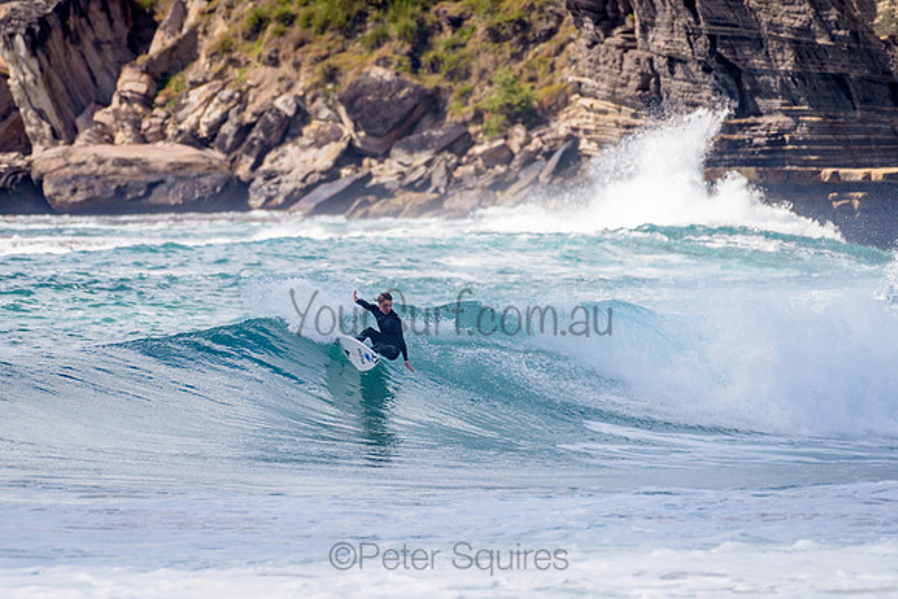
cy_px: 293
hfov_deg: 3.4
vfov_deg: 2.2
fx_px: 15297
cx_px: 386
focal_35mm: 613
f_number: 5.6
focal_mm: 500
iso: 180
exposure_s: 1/2000
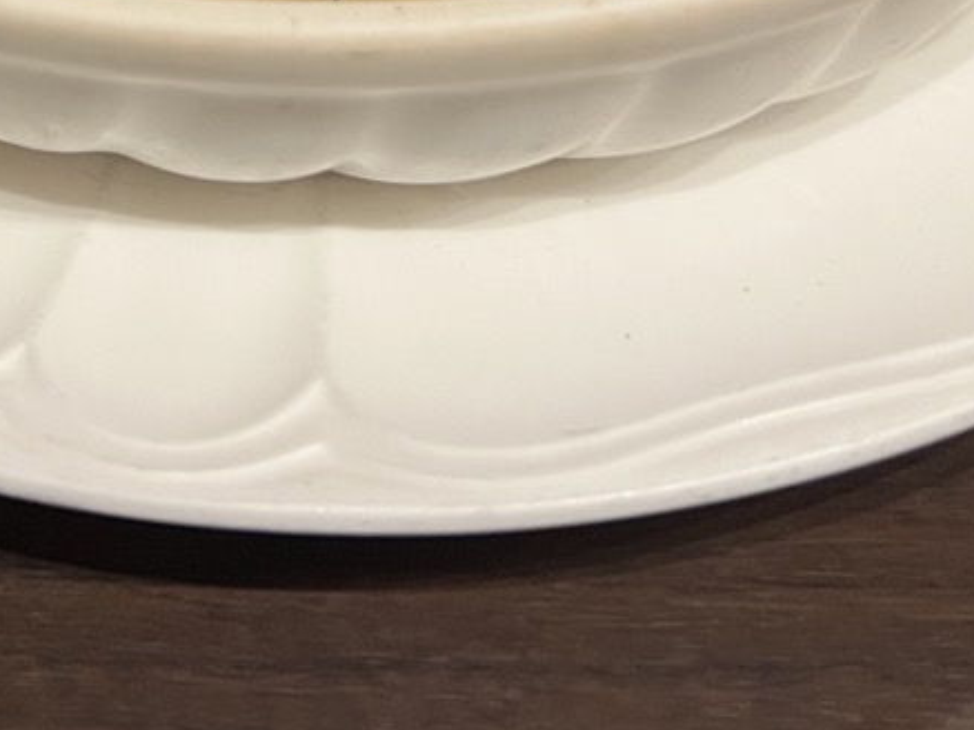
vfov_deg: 17.7
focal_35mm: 76
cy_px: -314
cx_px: 202
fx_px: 2137
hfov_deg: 25.3
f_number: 1.5
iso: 160
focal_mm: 5.7
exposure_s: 1/50
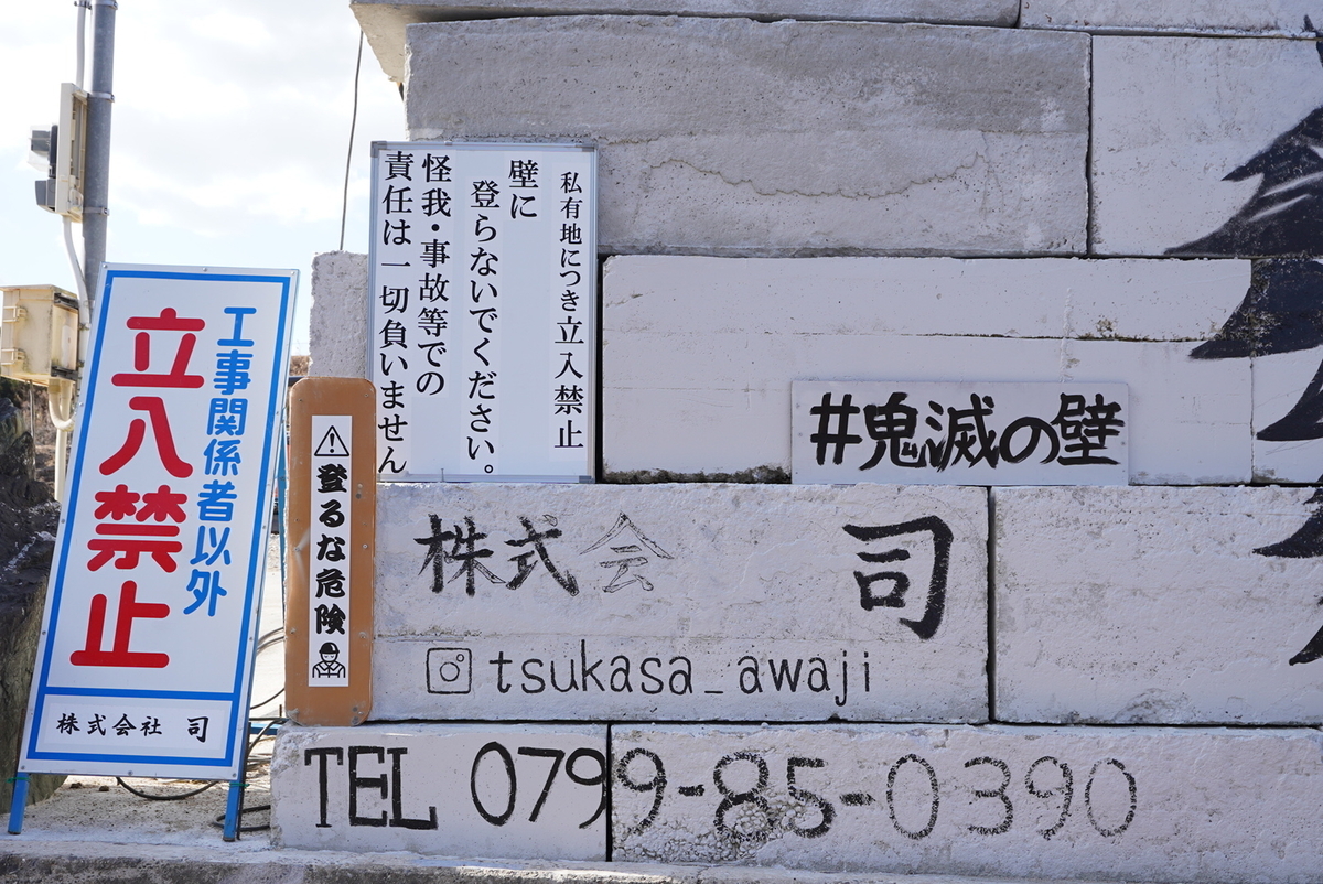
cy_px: 442
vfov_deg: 31.9
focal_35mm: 42
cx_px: 662
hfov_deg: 46.4
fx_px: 1545
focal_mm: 28
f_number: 9
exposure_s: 1/125
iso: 200
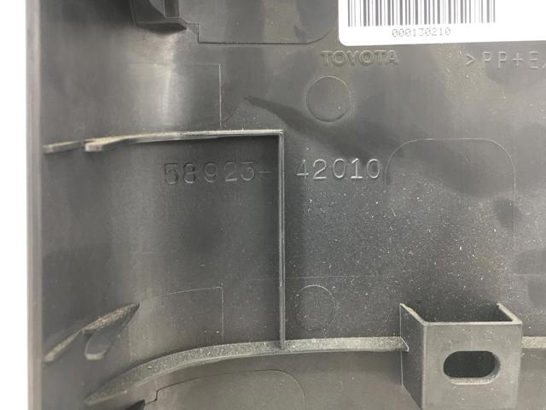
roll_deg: +0.3
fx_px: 457
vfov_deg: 48.2
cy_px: 205
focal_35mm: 29
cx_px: 273
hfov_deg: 61.7
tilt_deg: -8.1
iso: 50
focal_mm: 4.15
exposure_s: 1/33
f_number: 2.2
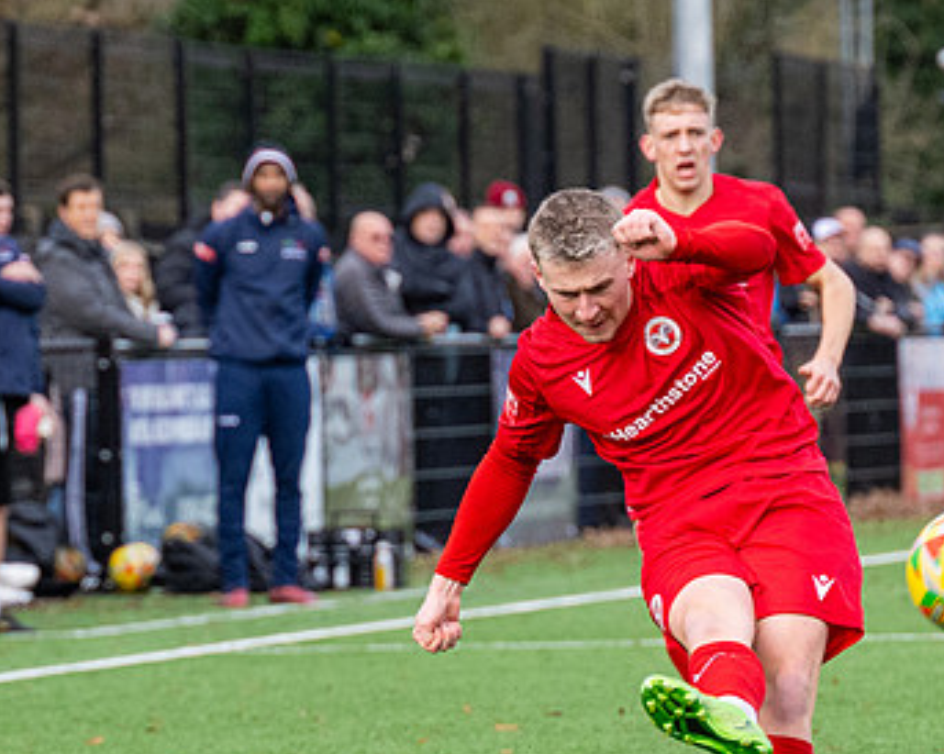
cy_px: 357
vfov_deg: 3.0
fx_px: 14576
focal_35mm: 522
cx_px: 605
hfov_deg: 3.7
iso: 800
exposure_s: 1/1600
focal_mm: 140
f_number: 4
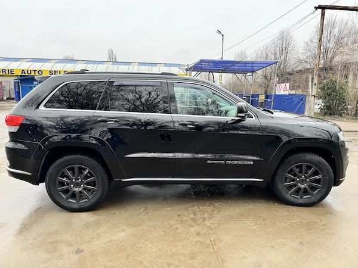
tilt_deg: -8.3
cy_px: 134
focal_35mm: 24
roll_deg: -0.4
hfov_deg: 71.6
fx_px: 248
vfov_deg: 56.8
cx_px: 179
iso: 80
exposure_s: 1/715
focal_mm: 6.76
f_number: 1.78
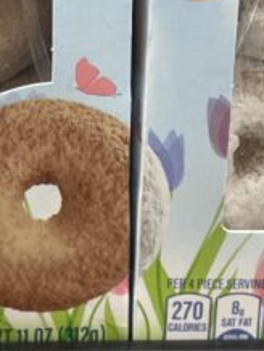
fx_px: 1238
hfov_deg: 12.1
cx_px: 26
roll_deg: -1.6
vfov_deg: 15.8
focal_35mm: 122
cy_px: -8
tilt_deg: -12.8
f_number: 1.6
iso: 80
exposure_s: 1/66
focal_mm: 4.2
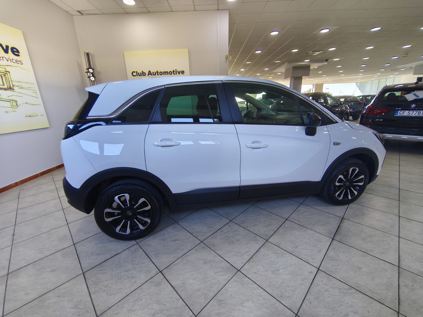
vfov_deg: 81.7
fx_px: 183
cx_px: 212
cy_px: 158
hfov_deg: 98.2
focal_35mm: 15
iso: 200
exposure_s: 1/33.3
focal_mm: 1.91
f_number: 2.2
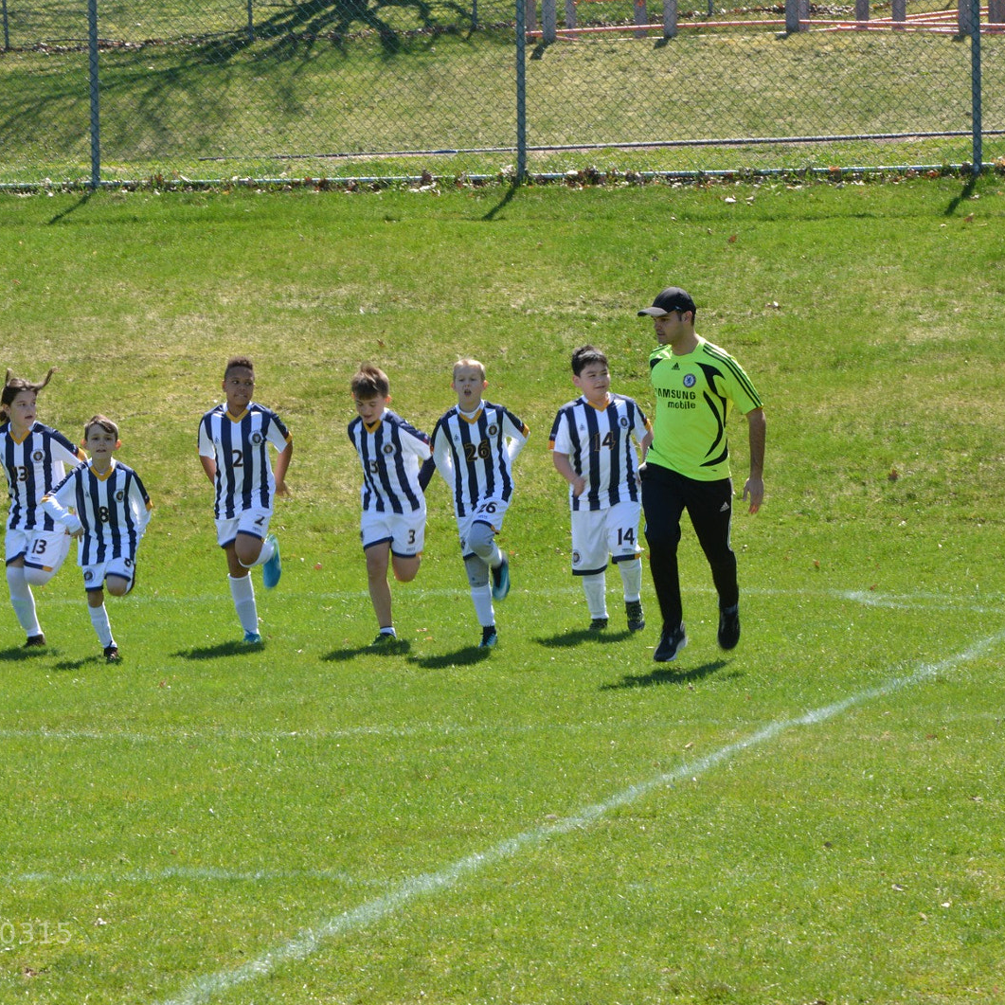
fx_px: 6734
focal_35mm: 205
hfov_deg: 8.5
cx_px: 334
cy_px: 502
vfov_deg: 8.5
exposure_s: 1/100
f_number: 22
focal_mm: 160
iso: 800
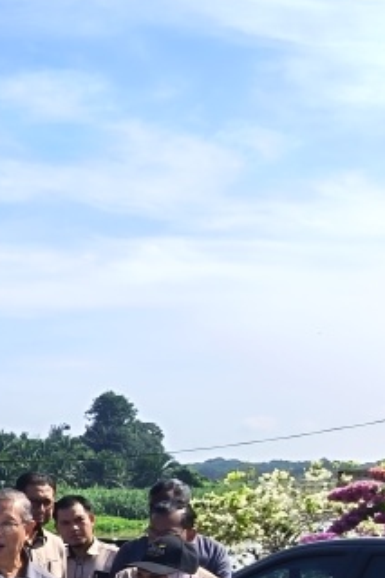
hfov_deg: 16.0
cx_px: -258
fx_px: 1204
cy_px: 627
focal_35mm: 75
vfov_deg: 25.2
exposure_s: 1/640
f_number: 1.75
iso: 121
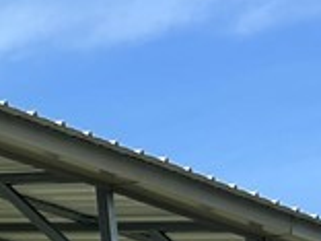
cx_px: -630
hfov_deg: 9.3
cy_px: 509
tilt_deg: +8.1
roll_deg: +1.9
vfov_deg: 8.2
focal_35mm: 171
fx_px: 1586
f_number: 1.5
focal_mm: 5.7
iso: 50
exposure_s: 1/3257
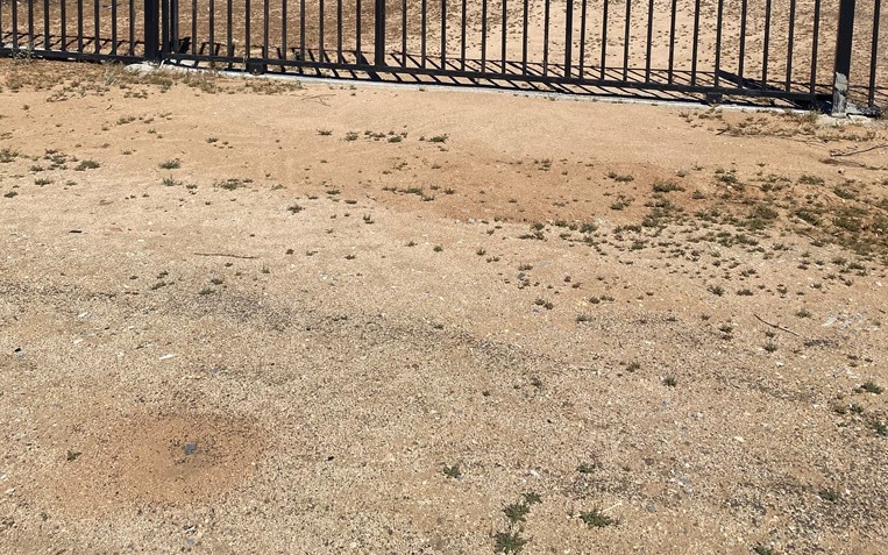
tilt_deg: -4.4
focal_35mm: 37
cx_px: 445
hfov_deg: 52.7
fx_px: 895
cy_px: 0
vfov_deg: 31.8
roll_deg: -0.6
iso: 32
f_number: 1.8
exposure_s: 1/5025
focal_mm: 4.25
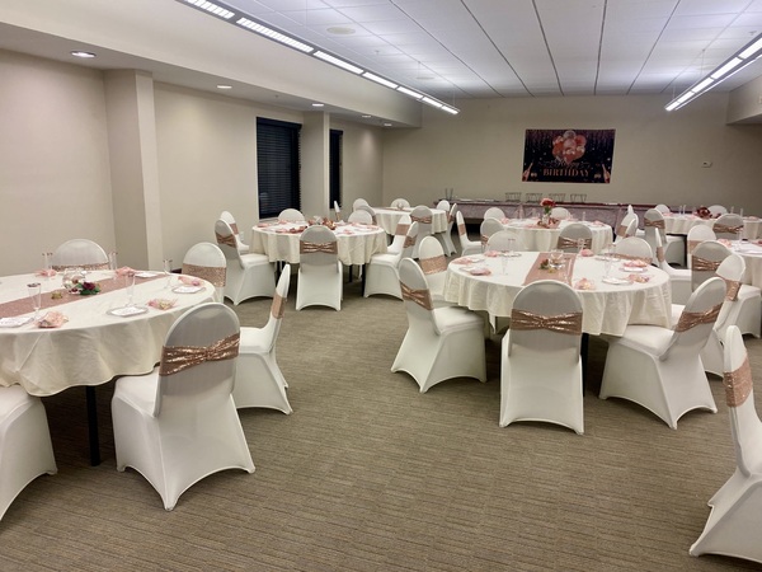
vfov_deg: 53.1
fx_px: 572
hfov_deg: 67.3
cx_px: 381
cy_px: 286
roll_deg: -0.9
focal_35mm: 26
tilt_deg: -11.5
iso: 125
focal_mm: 4.25
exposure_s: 1/120
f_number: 1.8
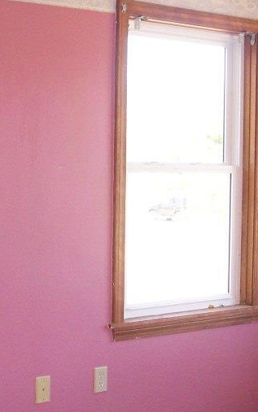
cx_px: 75
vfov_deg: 26.8
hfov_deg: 16.9
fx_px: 866
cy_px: 215
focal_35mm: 77
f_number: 2.7
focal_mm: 6
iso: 140
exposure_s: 1/97.9
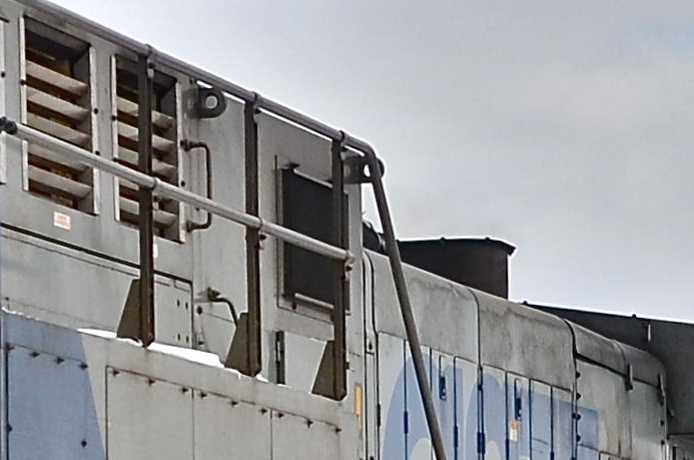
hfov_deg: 8.0
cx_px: 135
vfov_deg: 5.3
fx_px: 4983
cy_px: 597
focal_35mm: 259
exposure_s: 1/500
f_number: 9
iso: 200
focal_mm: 26
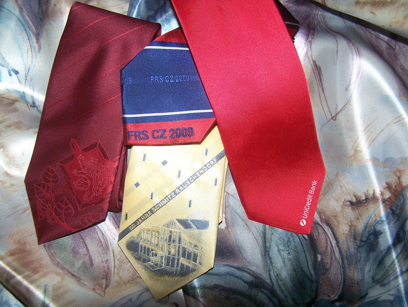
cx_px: 204
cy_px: 154
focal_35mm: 38
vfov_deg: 37.8
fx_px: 448
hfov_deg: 48.9
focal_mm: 6.3
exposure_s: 1/60
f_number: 2.8
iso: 160
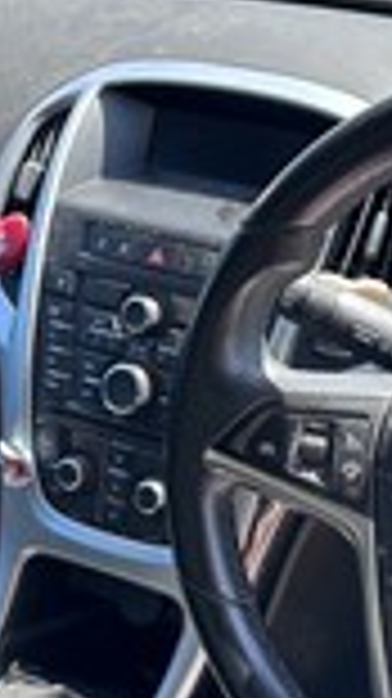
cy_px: 482
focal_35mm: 64
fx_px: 1185
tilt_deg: -37.4
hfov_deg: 18.2
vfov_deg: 32.5
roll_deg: +2.2
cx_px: 410
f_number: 1.5
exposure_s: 1/282
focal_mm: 5.7
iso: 40
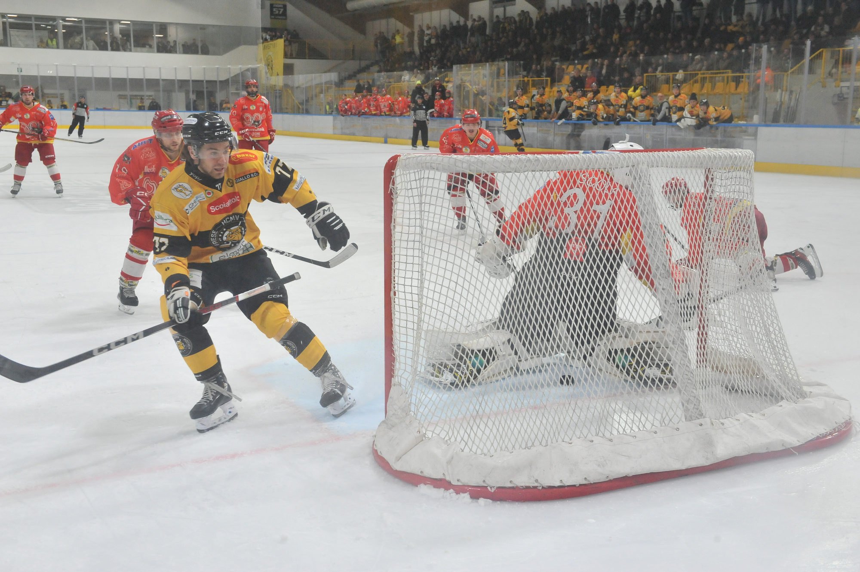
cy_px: 286
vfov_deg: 30.5
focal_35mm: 44
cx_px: 430
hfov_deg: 44.5
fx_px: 1050
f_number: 6.3
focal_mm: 44
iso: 4000
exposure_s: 1/1000
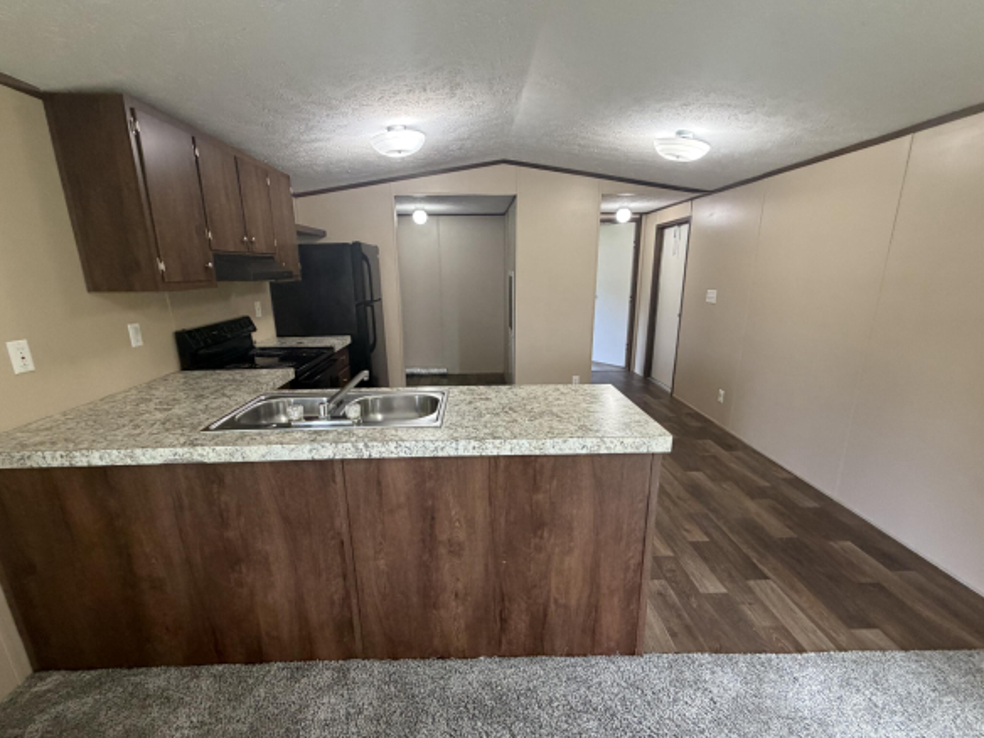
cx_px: 488
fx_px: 455
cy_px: 391
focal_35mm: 16
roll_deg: +0.7
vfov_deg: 78.0
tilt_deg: -16.7
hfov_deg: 94.5
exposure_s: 1/63
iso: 320
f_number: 2.2
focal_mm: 2.22
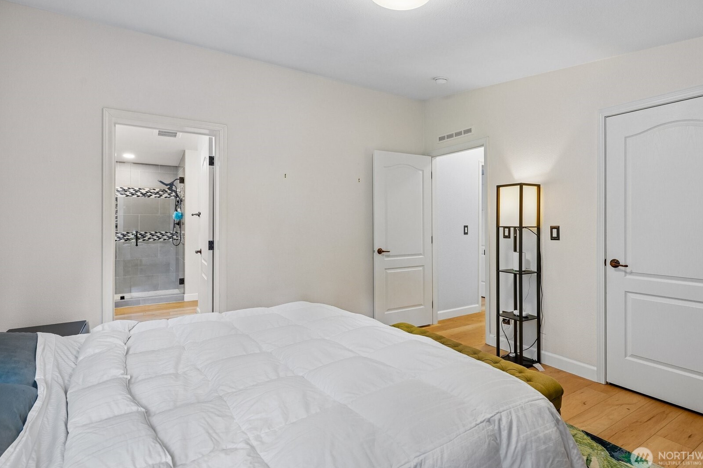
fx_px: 351
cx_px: 366
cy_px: 227
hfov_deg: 90.0
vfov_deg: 67.3
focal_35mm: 18
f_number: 8
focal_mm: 17
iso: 400
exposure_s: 1/15
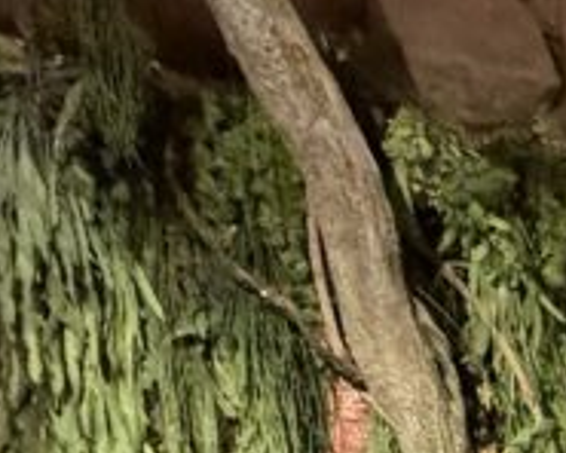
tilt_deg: -8.8
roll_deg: +2.0
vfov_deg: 18.1
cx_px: 1166
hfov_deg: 18.5
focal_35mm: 59
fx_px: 988
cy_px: 891
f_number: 2.2
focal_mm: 2.22
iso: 1600
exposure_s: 1/38
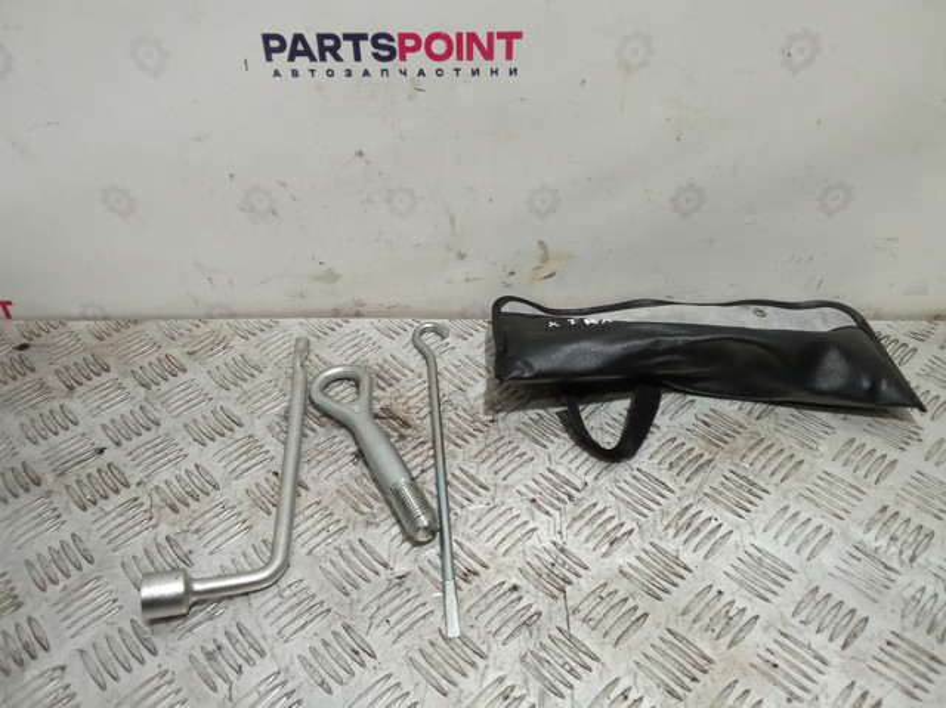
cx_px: 473
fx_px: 765
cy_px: 354
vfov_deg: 49.7
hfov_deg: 63.5
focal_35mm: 28
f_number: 2
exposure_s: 1/33.3
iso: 320
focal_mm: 2.87
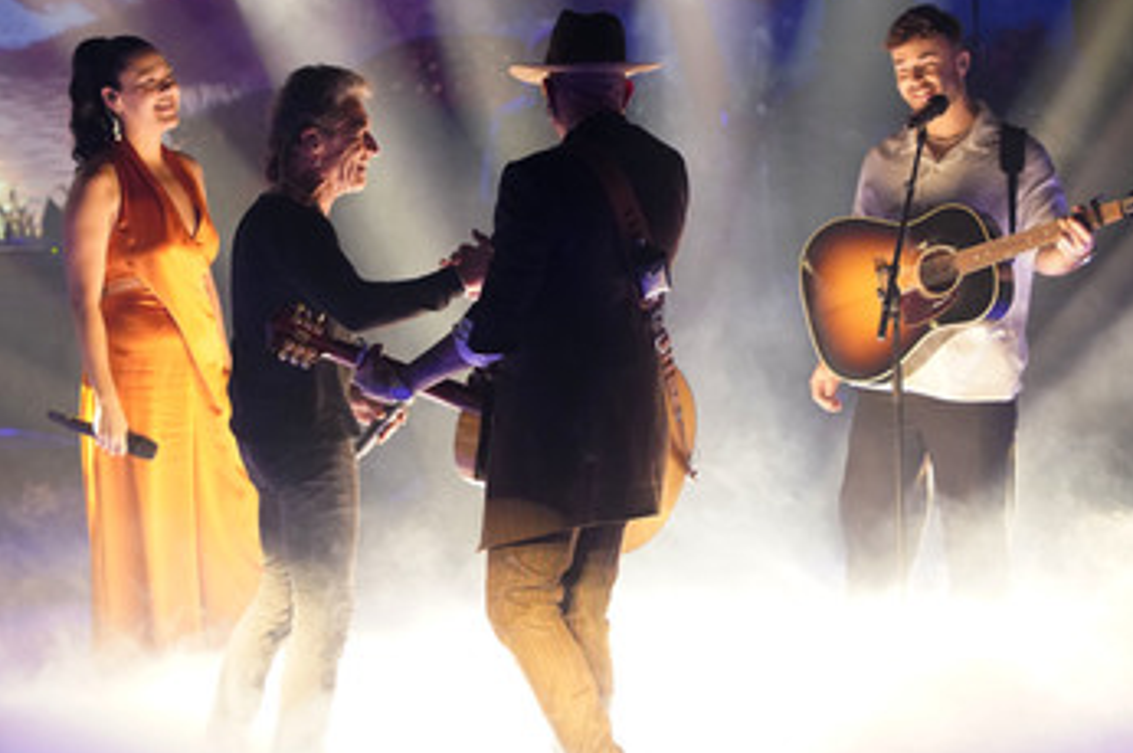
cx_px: 709
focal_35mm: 137
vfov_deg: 10.0
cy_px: 363
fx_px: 4308
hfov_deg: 15.0
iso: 3200
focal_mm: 105
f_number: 5.6
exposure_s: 1/125
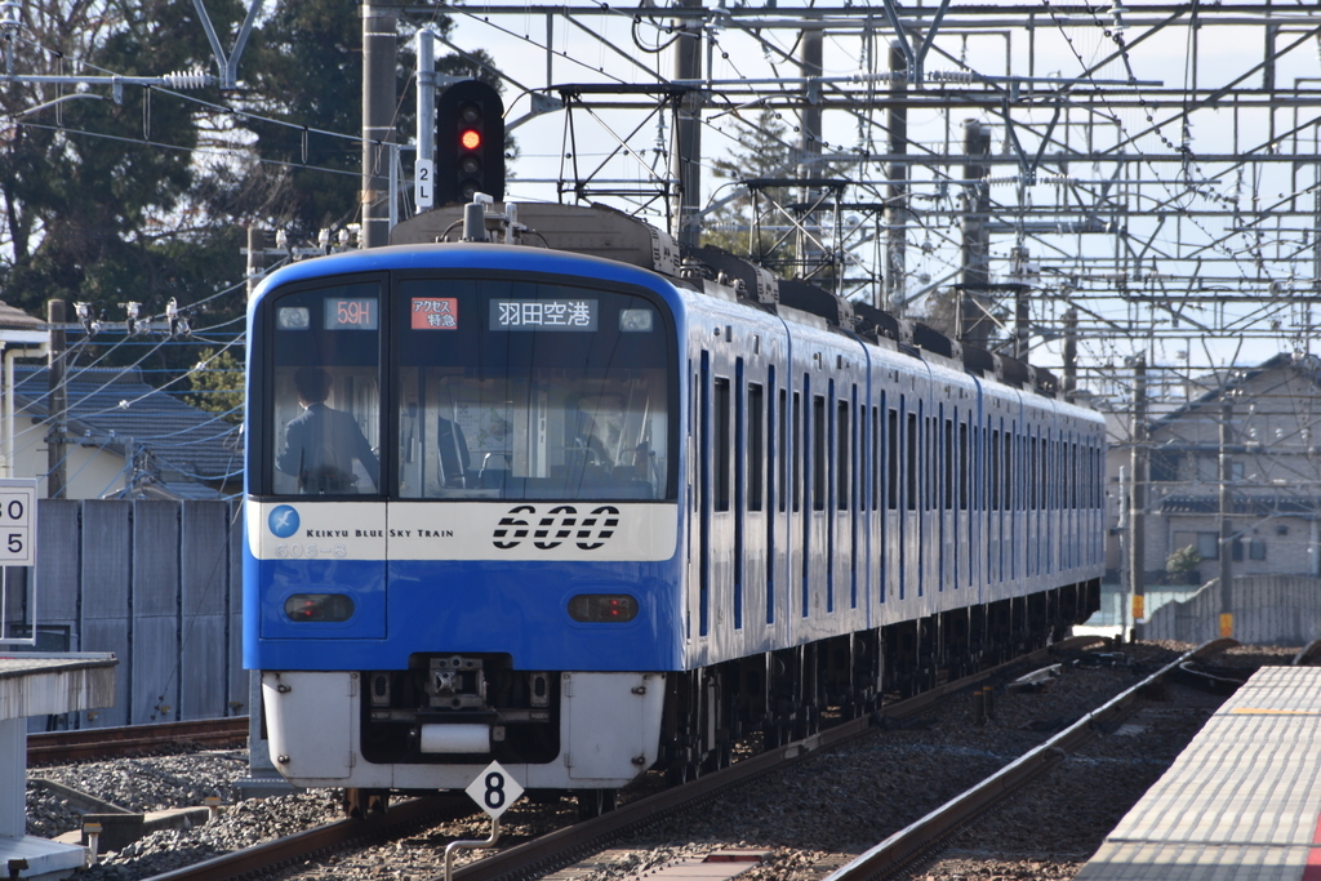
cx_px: 660
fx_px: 16514
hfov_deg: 4.6
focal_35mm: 450
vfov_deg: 3.1
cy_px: 440
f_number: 10
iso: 200
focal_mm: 300
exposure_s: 1/125
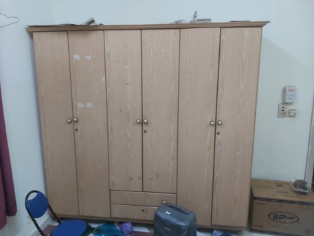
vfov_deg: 53.1
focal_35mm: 26
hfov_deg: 67.3
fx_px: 236
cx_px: 157
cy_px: 118
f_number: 1.7
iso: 320
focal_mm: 3.92
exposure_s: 1/30
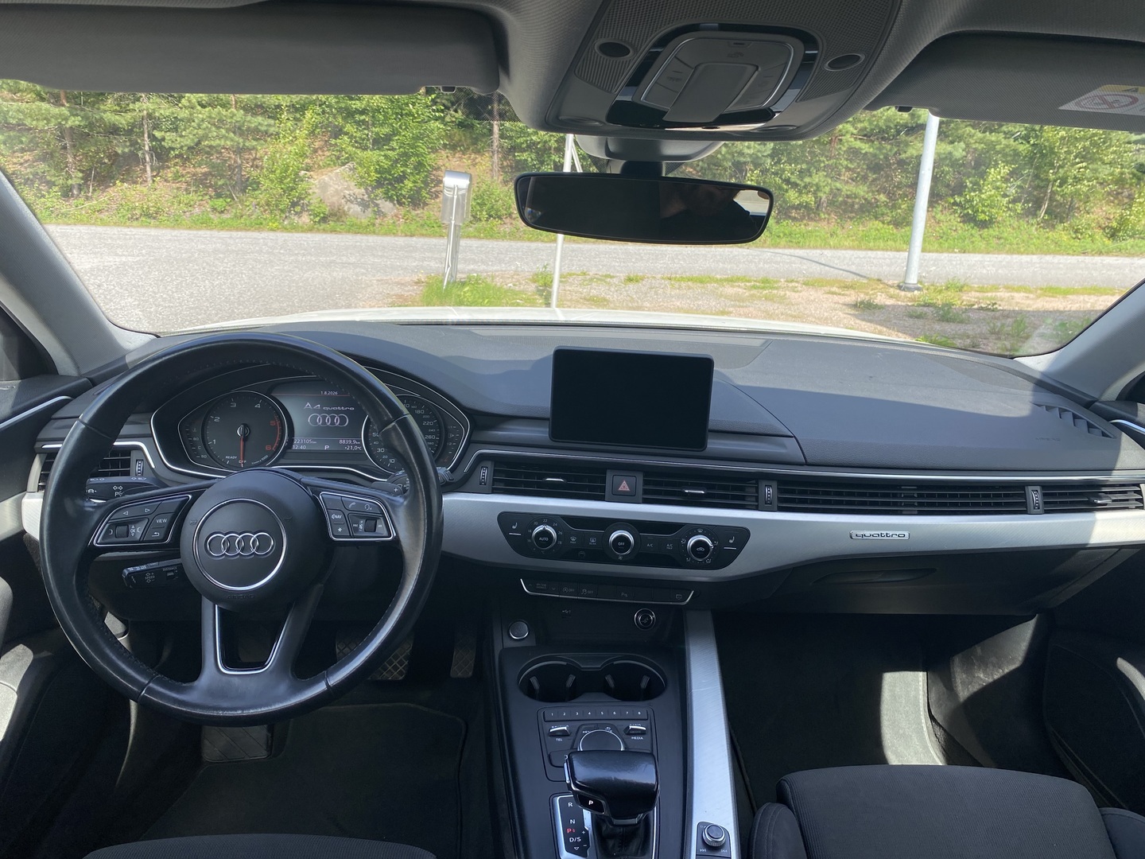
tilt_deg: -15.4
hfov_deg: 67.3
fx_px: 860
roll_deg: -3.2
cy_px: 430
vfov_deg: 53.1
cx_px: 572
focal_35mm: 26
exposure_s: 1/345
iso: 32
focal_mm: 4.25
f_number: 1.8
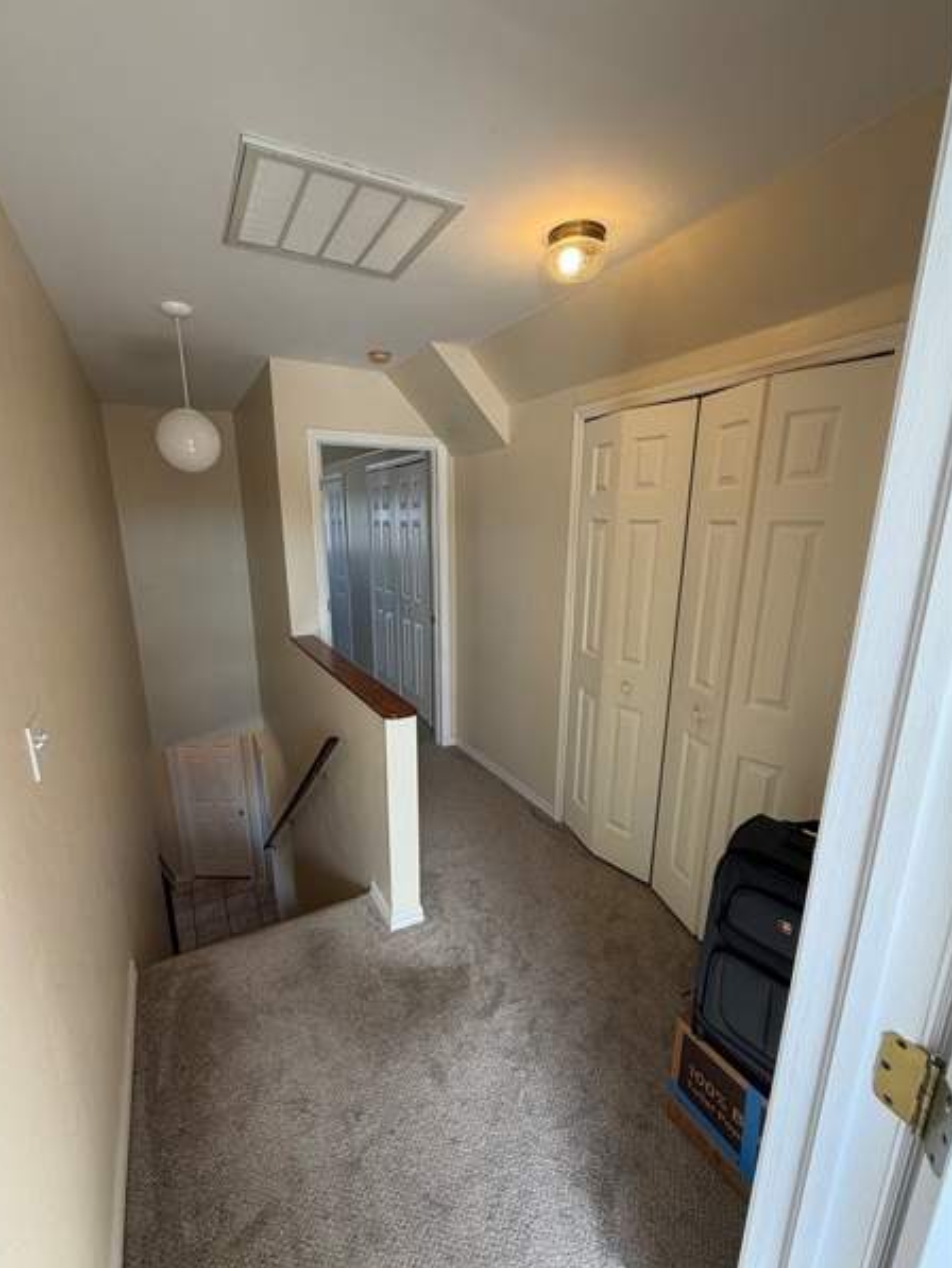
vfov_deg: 98.1
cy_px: 661
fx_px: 550
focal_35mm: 15
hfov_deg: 81.7
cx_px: 450
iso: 160
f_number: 2.2
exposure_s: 1/121
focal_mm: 2.22
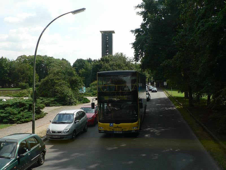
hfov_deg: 51.4
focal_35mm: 36
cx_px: 113
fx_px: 235
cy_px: 85
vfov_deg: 39.7
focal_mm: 6
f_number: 4.5
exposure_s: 1/400
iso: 80
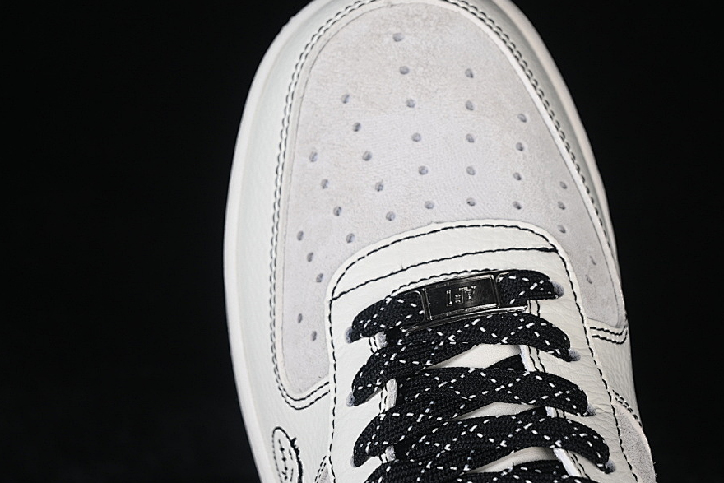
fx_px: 1850
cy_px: 230
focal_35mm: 92
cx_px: 401
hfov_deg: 22.1
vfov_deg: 14.9
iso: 160
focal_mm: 50
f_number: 7.1
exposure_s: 1/80
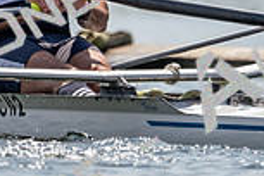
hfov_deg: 0.9
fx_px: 16704
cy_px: -30
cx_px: 48
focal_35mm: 2278
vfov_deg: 0.6
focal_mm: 600
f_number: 6.3
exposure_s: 1/1600
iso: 200
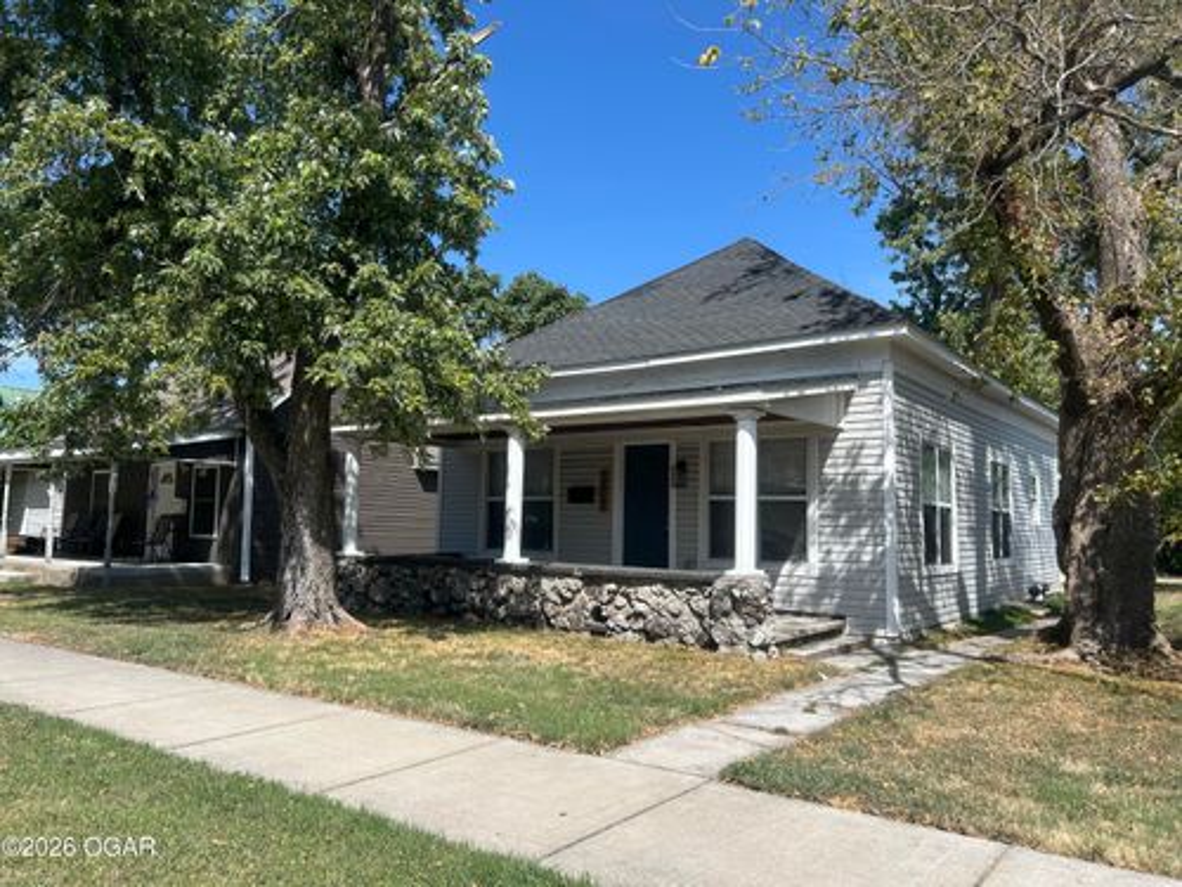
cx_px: 591
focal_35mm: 26
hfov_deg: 67.3
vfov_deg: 53.1
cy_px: 444
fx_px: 888
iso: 50
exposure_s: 1/3460
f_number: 1.5
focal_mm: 5.7
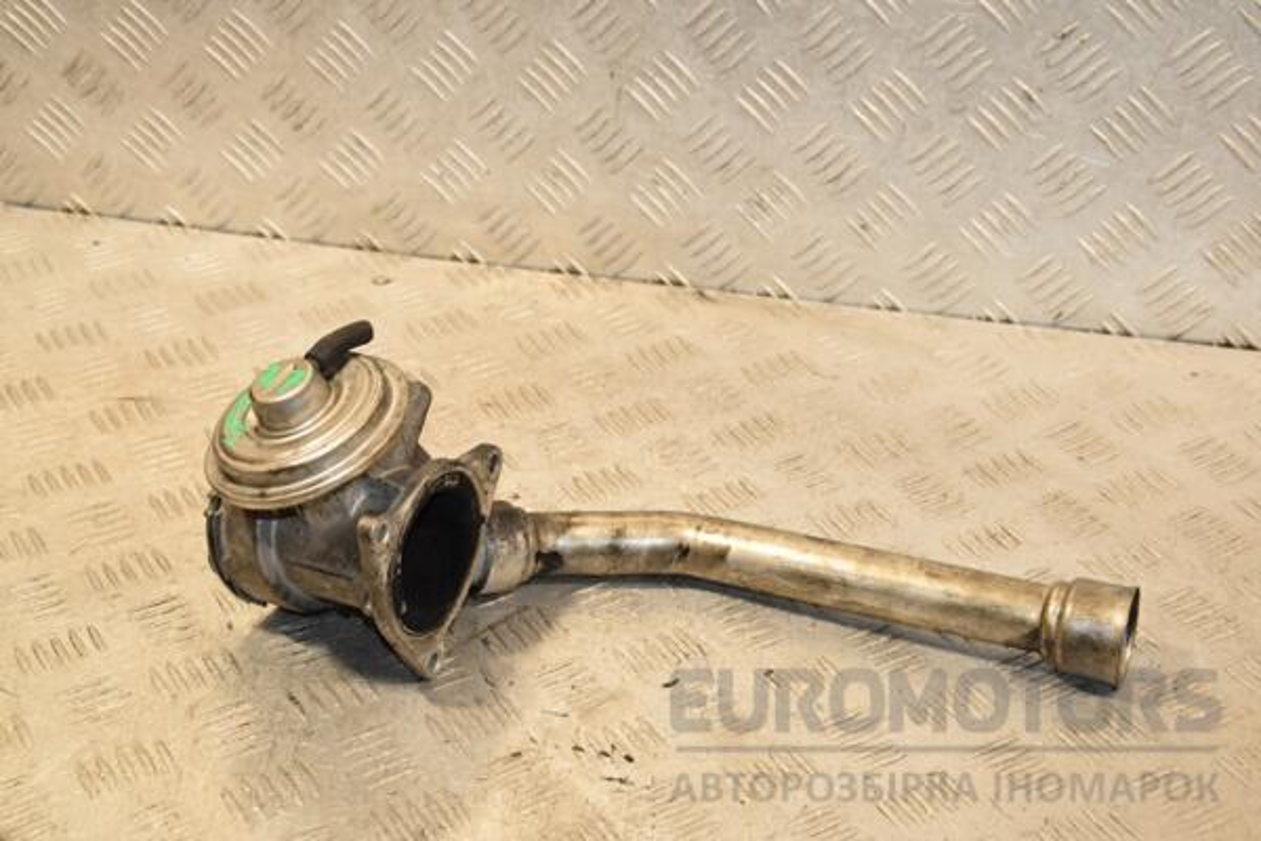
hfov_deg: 31.9
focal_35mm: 63
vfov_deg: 21.6
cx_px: 630
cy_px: 420
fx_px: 2207
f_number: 6.3
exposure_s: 1/200
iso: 800
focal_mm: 42
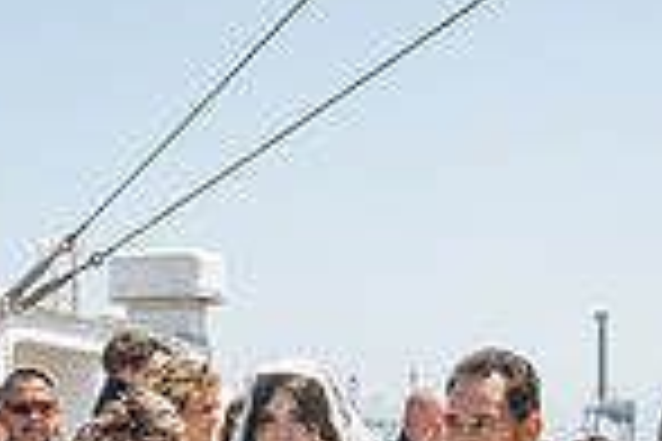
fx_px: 1747
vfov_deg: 13.5
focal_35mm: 95
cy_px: 677
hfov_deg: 21.4
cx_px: 230
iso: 200
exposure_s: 1/200
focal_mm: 24
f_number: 9
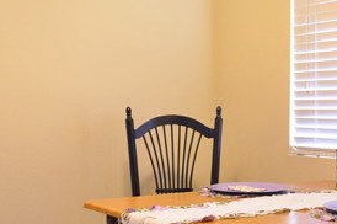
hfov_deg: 24.2
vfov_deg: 16.1
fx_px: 785
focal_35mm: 84
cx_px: 160
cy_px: 171
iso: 900
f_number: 4
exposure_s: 1/30
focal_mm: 24
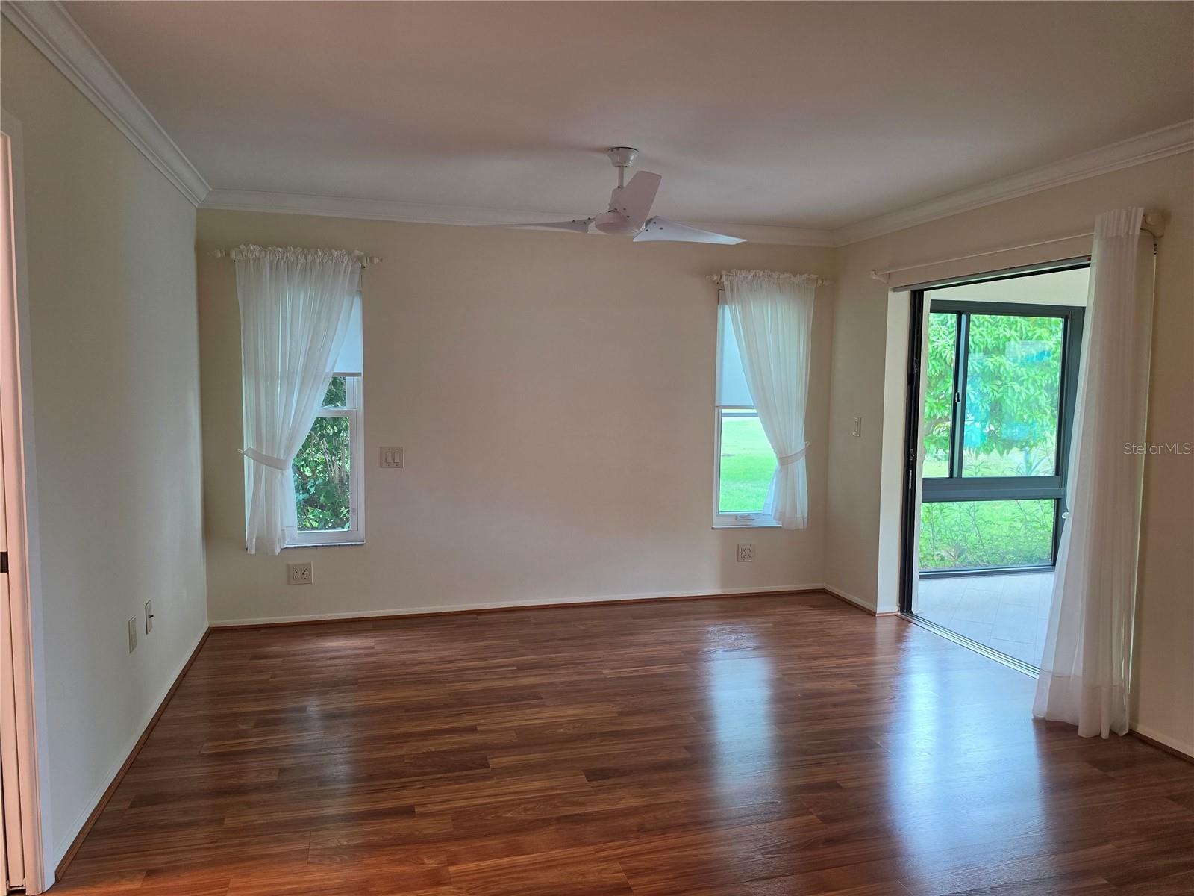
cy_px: 448
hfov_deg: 73.9
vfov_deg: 58.9
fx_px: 793
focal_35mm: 23
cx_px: 597
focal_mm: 6.5
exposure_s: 1/120
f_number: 1.4
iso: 100
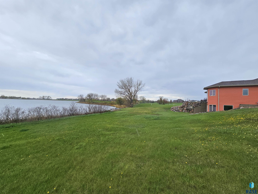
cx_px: 129
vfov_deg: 89.9
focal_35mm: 13
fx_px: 97
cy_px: 97
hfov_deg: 106.2
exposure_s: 1/859
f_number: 2.2
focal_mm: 2.2
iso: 50
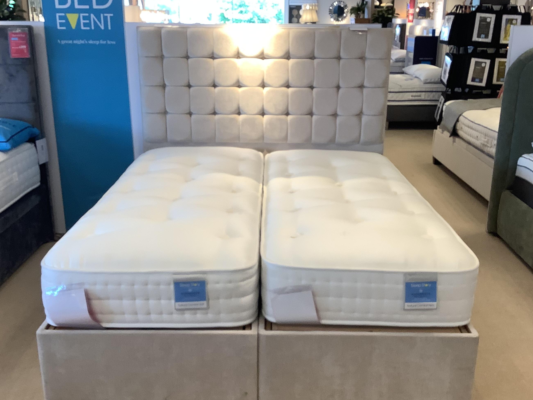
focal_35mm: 39
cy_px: 223
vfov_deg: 36.8
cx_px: 262
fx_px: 601
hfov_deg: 47.9
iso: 64
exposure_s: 1/50
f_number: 2.4
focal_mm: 3.3
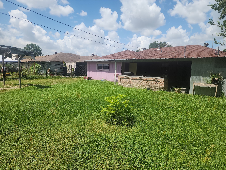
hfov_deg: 73.9
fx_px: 150
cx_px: 113
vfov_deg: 58.9
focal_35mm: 23
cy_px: 85
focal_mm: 6.4
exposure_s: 1/1311
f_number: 1.8
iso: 12
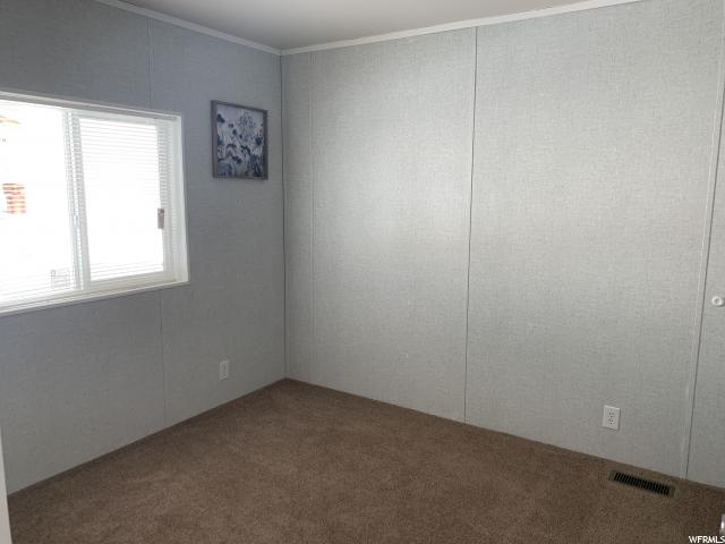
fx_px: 545
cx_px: 362
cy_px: 272
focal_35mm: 26
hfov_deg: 67.3
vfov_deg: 53.1
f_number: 1.8
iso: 64
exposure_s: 1/121
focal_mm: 4.25
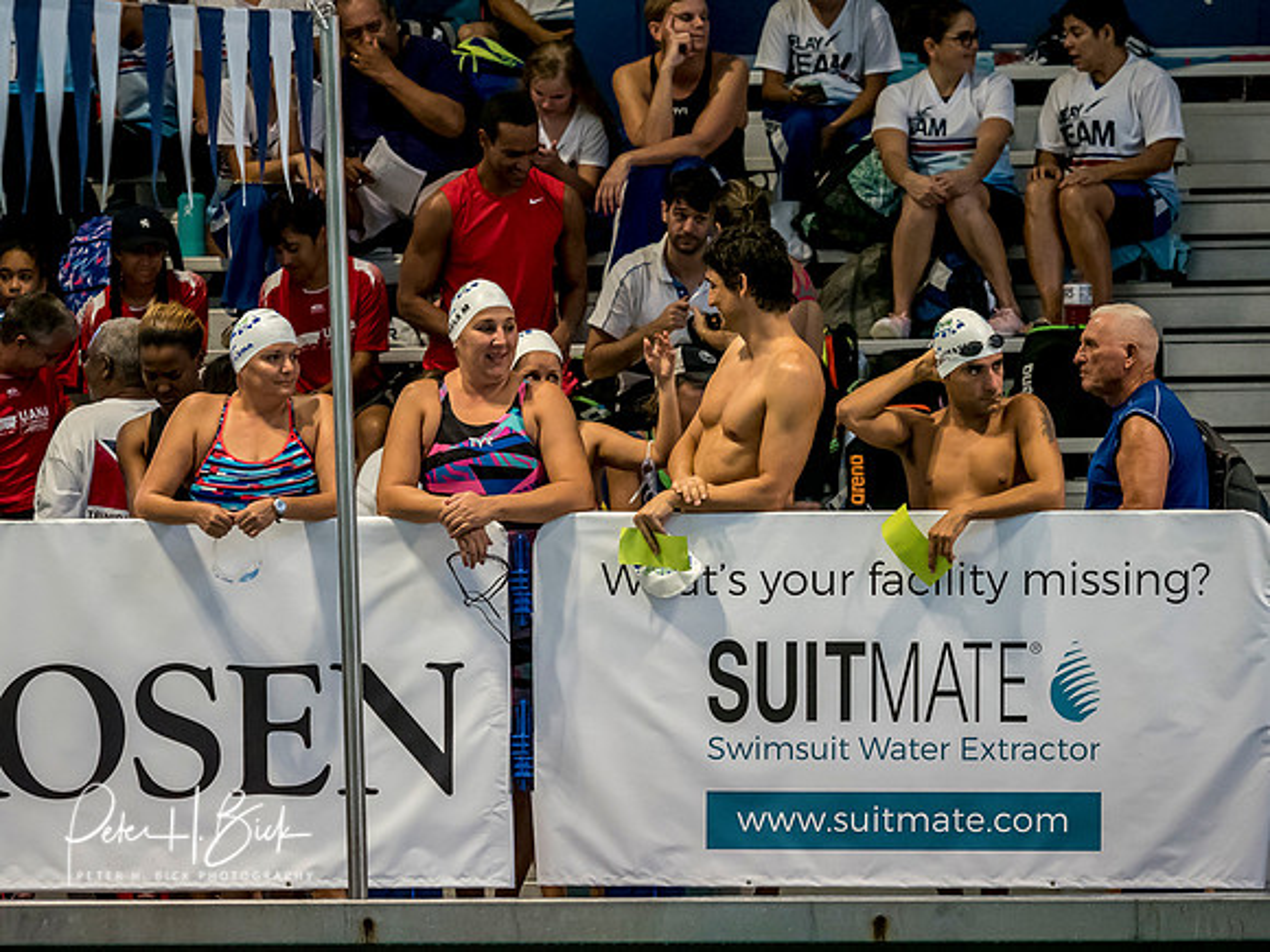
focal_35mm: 280
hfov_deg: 7.1
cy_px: 419
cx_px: 559
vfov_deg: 5.3
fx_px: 10274
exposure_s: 1/640
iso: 3200
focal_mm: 125
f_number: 2.8
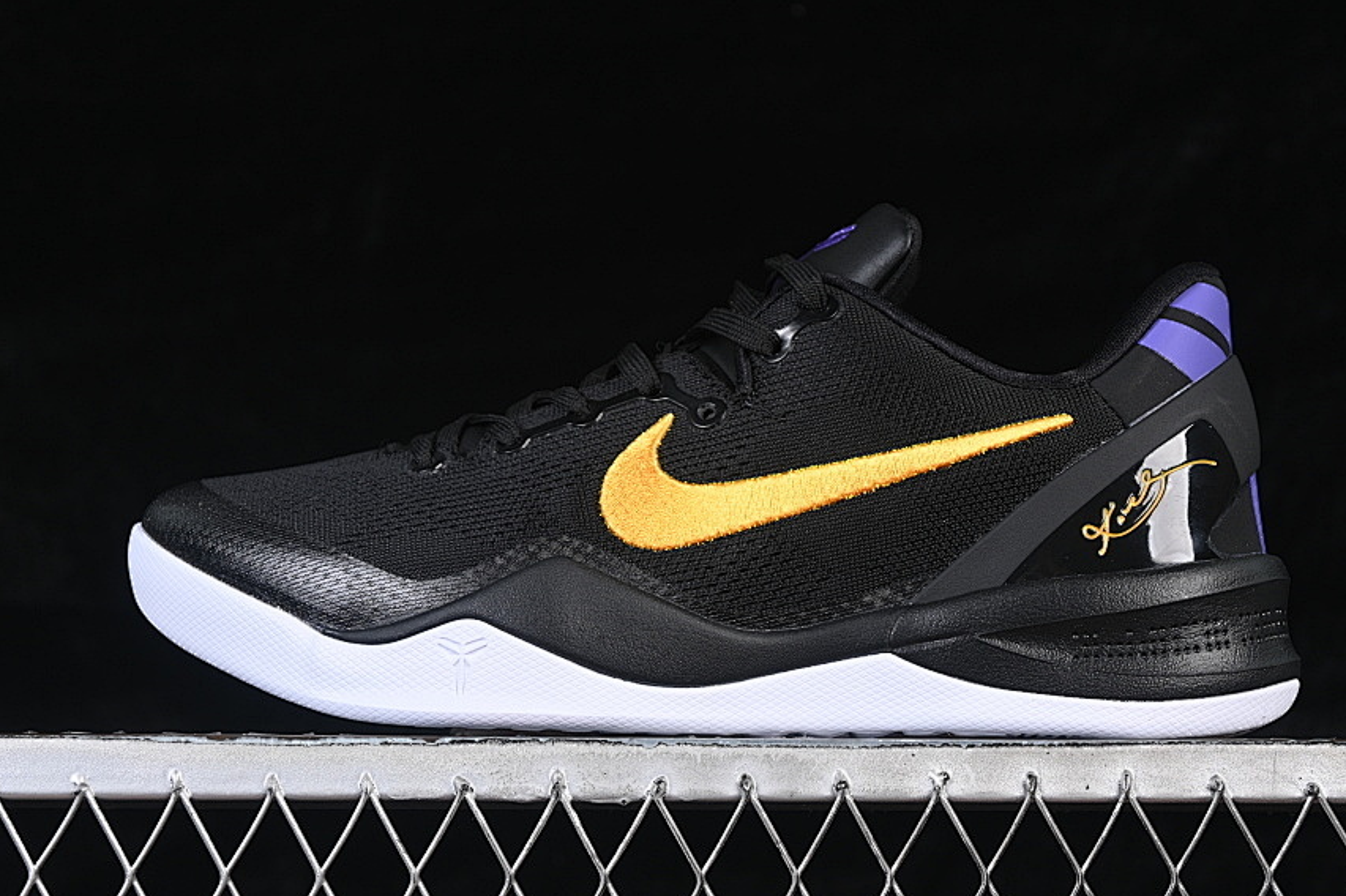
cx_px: 720
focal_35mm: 95
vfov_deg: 14.4
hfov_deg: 21.5
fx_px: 3550
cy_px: 388
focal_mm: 50
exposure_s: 1/60
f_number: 6.3
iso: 160
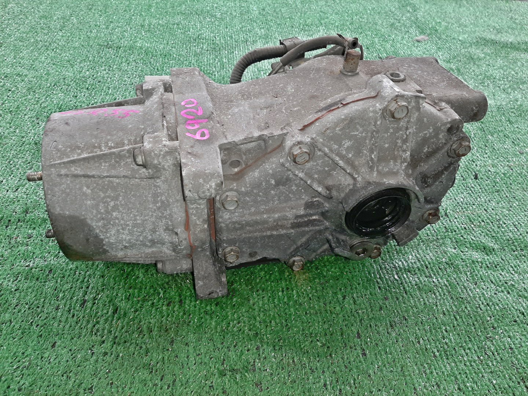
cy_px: 198
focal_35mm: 26
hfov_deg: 67.3
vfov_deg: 53.1
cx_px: 264
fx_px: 397
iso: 164
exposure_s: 1/50
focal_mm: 3.93
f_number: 1.7
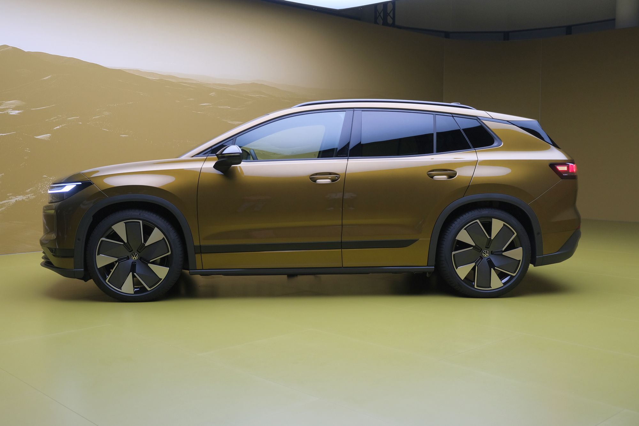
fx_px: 621
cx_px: 320
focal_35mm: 35
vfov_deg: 37.8
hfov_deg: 54.4
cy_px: 213
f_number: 3.2
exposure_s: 1/100
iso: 640
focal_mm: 23.3
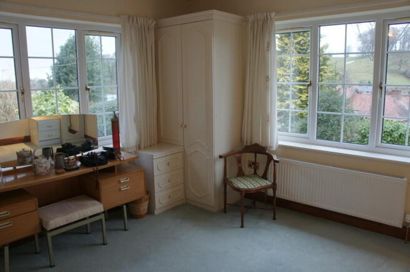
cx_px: 205
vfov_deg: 47.8
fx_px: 307
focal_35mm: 27
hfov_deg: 67.4
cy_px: 136
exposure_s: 1/30
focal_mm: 18
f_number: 3.5
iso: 320
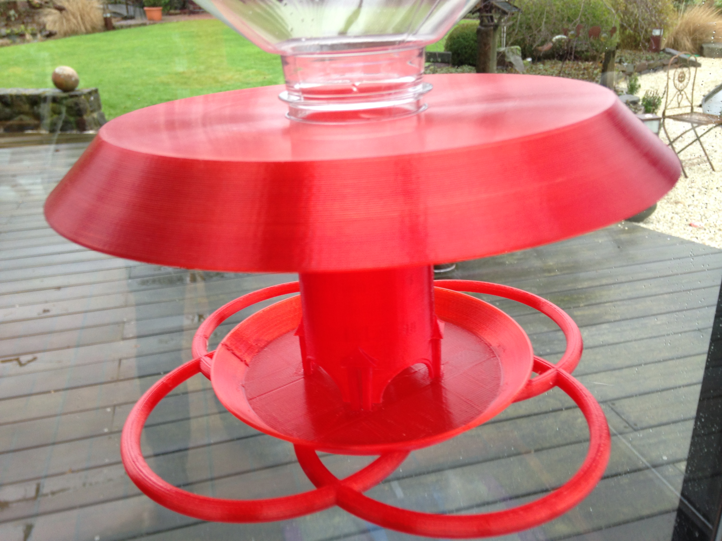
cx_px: 361
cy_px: 270
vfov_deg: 42.9
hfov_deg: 55.4
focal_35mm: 33
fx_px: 688
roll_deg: +3.3
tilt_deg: -21.8
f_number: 2.4
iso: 50
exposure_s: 1/30
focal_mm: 4.12
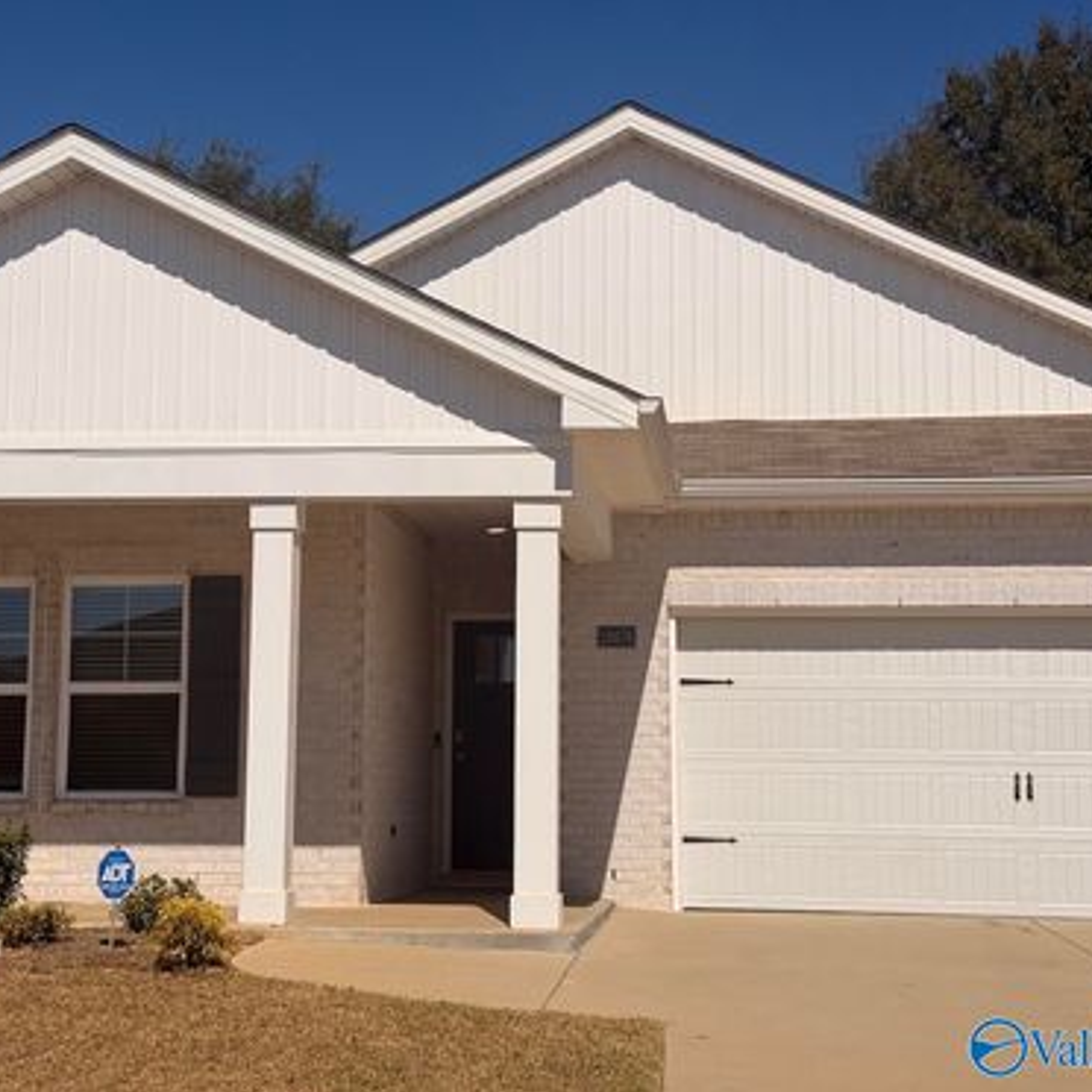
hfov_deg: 30.0
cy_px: 547
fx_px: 2034
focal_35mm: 57
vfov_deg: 30.0
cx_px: 458
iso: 50
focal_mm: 6.76
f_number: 1.78
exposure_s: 1/11364
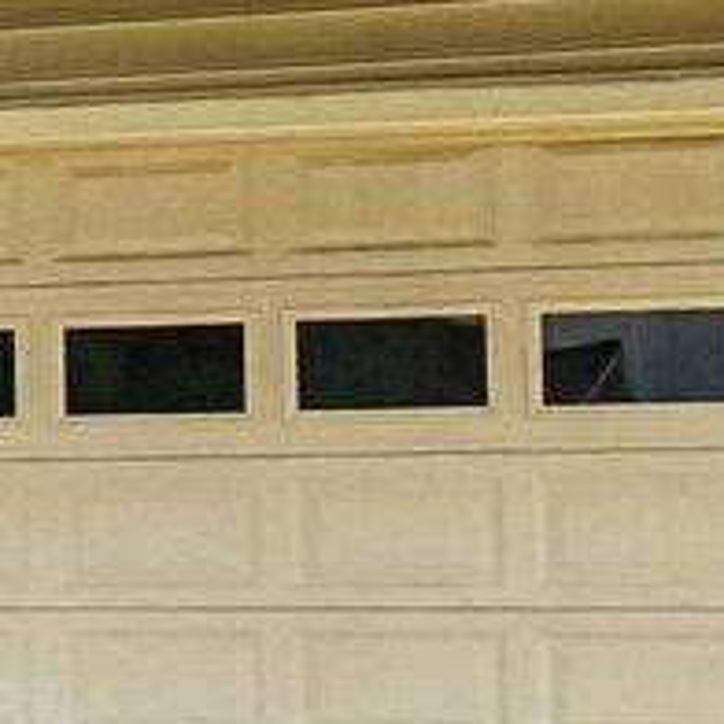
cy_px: -168
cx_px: -2128
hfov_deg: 7.9
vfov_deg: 11.7
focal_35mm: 146
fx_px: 3465
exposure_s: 1/320
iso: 100
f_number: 8
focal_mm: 16.5
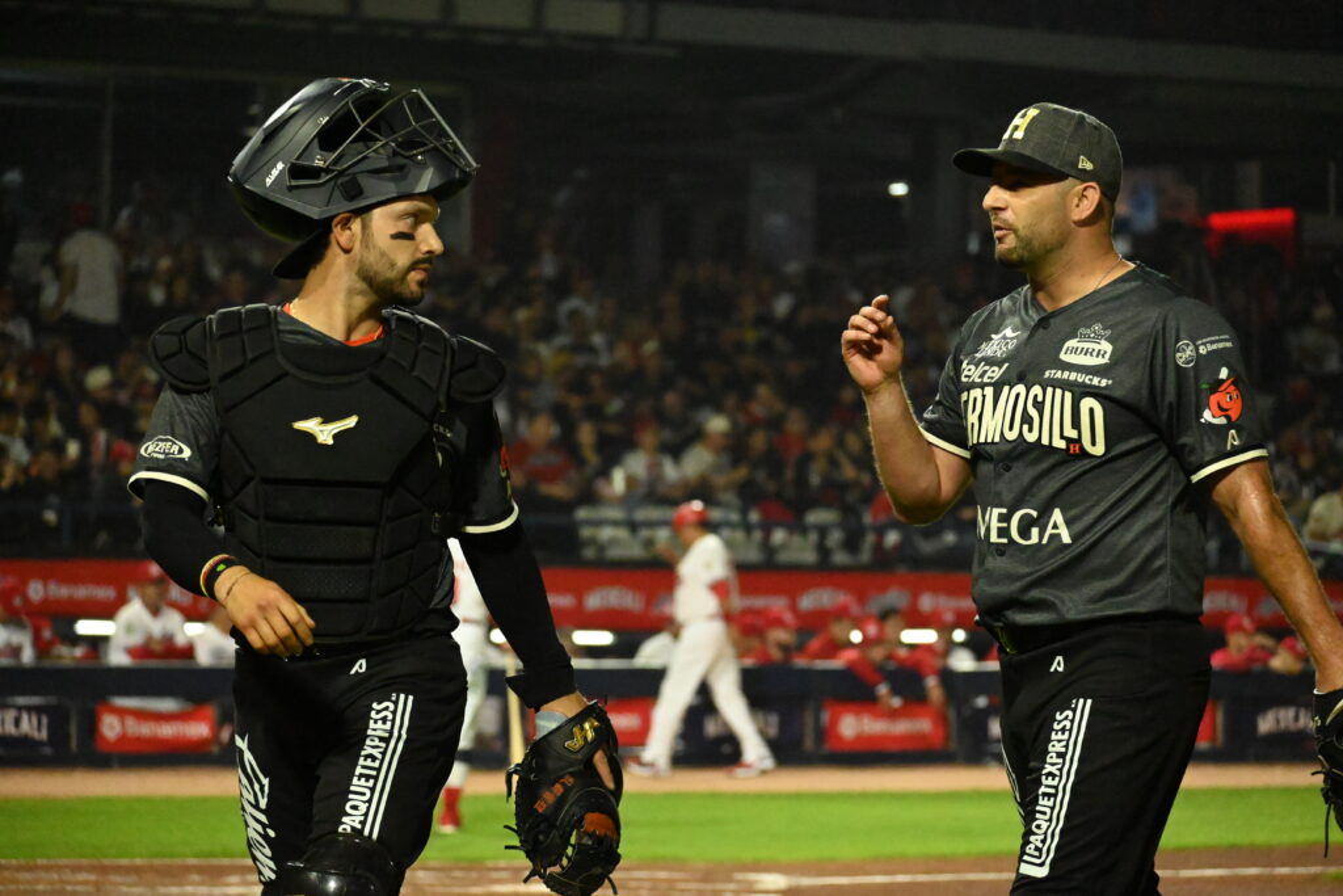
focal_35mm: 188
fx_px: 6995
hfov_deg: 11.0
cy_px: 448
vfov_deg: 7.3
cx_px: 672
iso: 12800
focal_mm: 125
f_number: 5.3
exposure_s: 1/1600
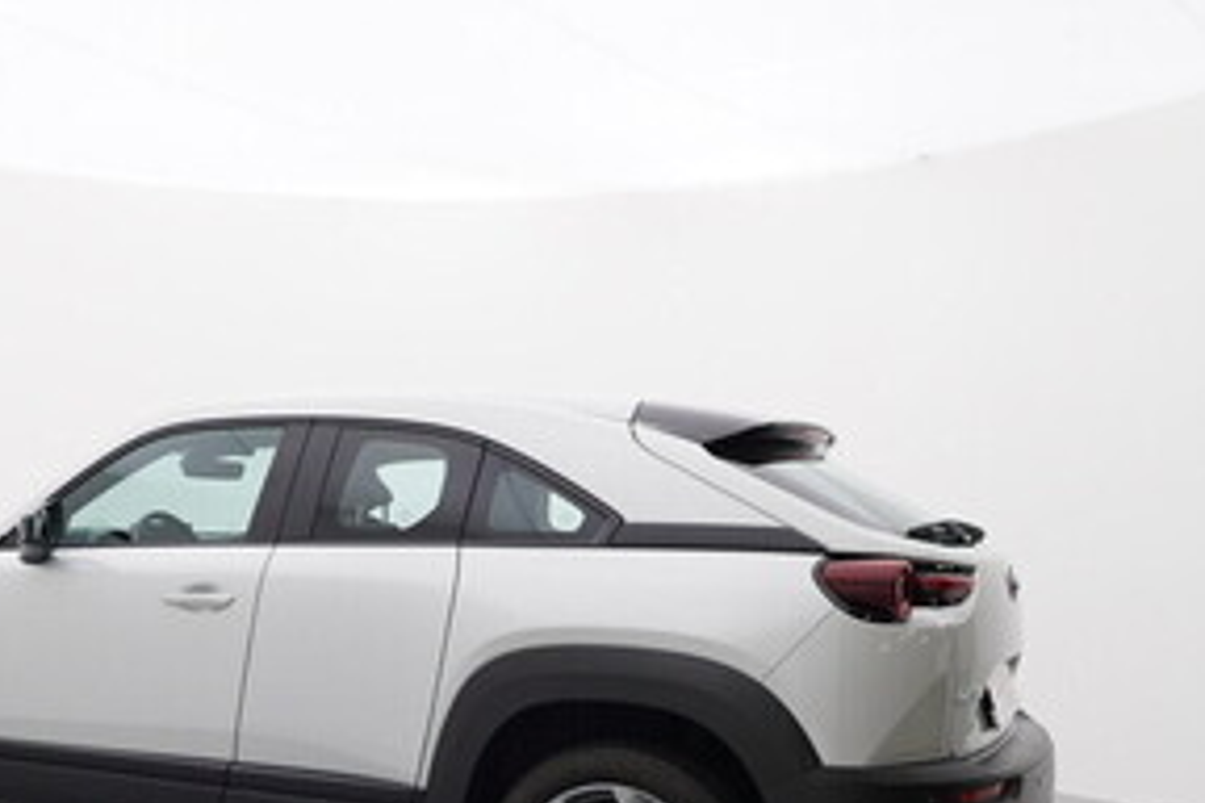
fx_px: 1438
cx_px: 303
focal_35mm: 43
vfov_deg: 30.6
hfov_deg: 44.0
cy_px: 625
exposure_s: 1/80
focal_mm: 15
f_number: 5.6
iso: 200
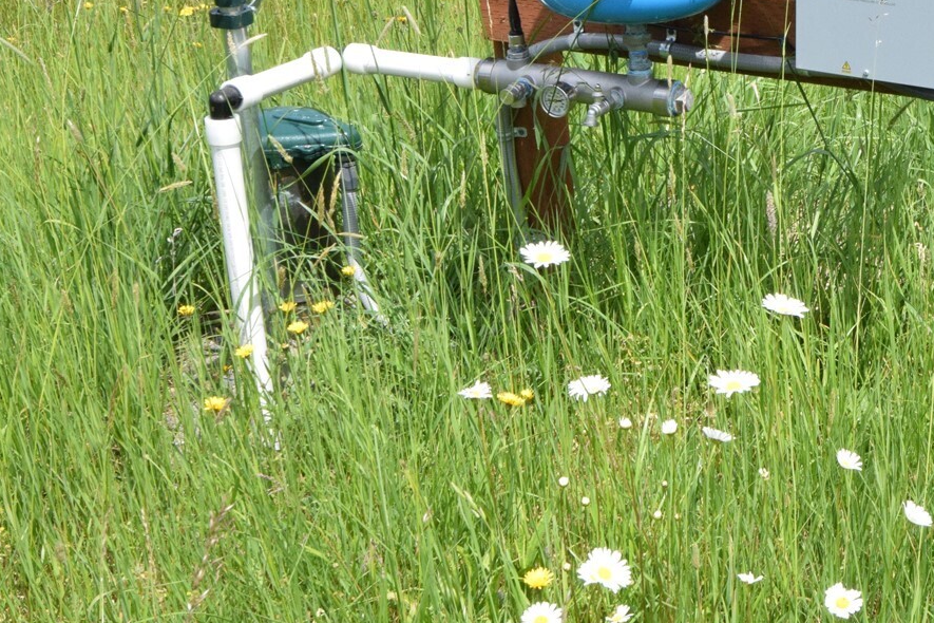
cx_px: 844
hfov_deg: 28.1
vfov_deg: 19.6
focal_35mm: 69
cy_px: 164
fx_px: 1790
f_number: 14
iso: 1600
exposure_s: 1/800
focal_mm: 24
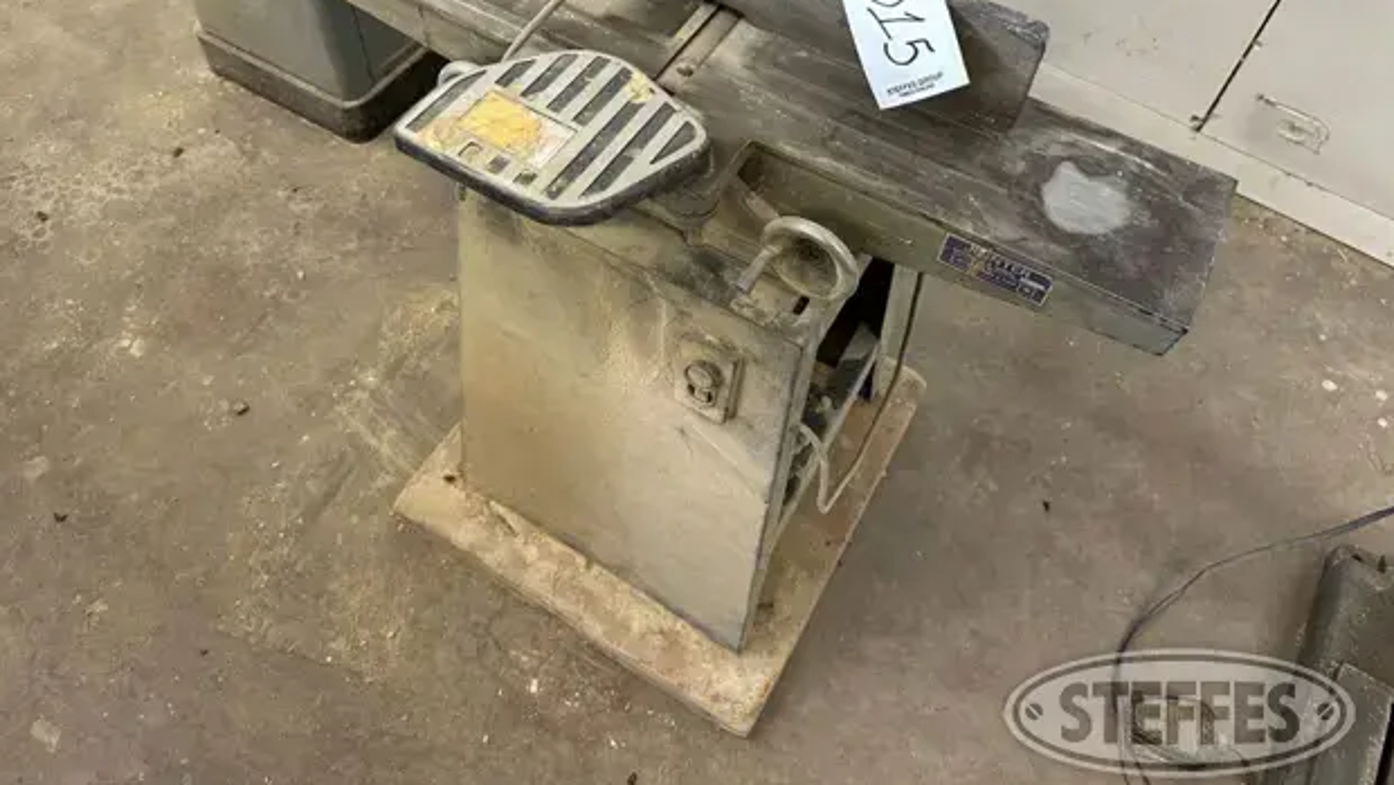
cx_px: 684
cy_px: 263
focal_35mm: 27
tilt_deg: -53.7
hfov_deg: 69.8
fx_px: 998
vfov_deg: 42.4
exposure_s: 1/60
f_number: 1.78
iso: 160
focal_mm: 6.86
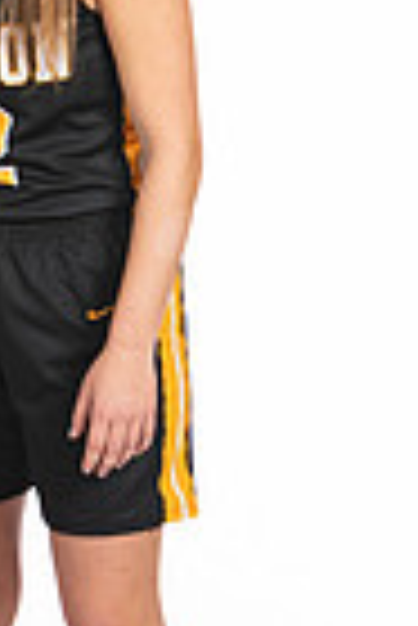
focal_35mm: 339
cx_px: 13
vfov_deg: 6.1
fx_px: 5889
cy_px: 221
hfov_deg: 4.1
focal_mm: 70
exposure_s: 1/100
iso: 100
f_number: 5
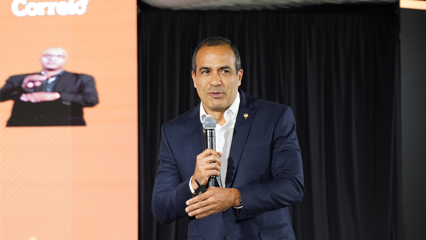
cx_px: 212
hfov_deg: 18.2
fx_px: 1333
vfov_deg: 10.3
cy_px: 133
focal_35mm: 118
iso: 2500
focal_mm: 75
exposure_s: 1/320
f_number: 3.5
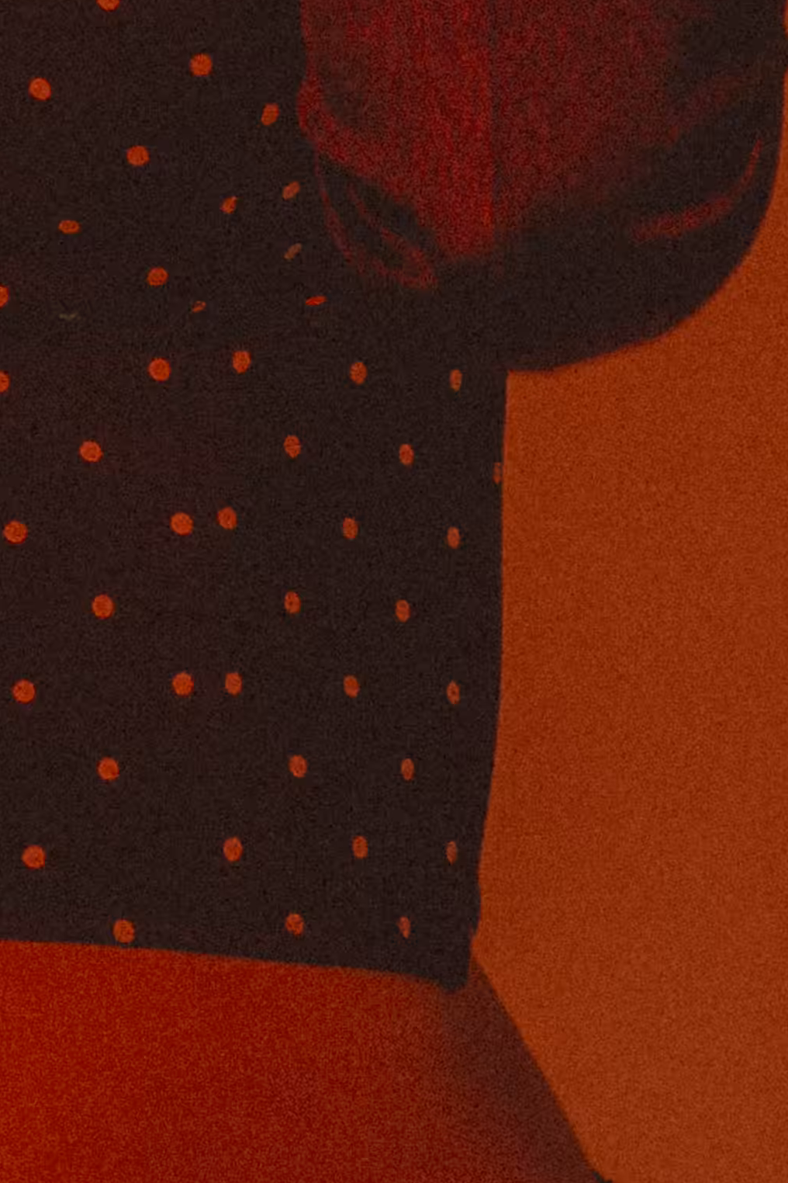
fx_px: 7945
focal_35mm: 242
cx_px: -203
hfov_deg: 5.6
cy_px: -594
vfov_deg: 8.3
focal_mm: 50
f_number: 2.5
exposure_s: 1/125
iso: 100
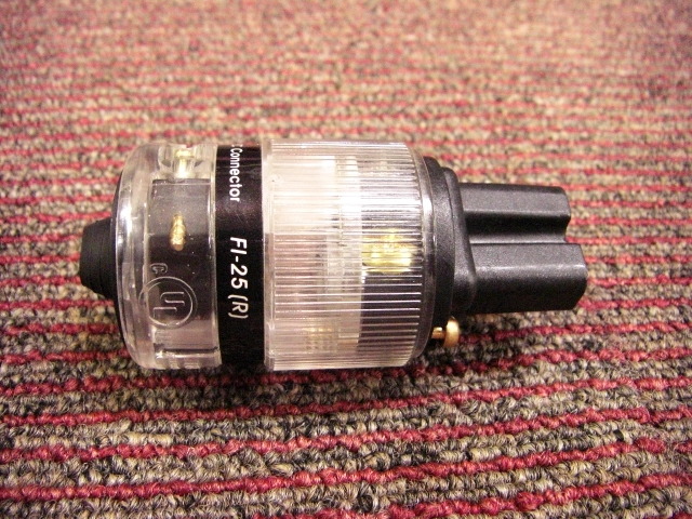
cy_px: 260
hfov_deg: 49.0
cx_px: 346
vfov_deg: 37.7
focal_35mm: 38
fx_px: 760
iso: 800
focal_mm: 6.3
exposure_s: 1/40
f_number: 3.4
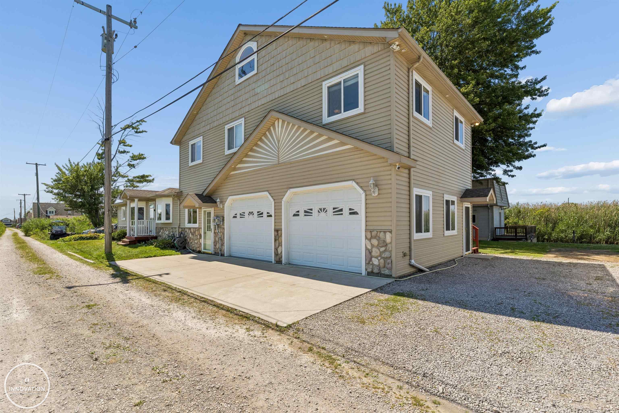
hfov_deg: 96.7
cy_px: 206
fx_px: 275
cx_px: 310
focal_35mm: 16
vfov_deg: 73.7
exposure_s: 1/250
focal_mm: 16
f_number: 13
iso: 200
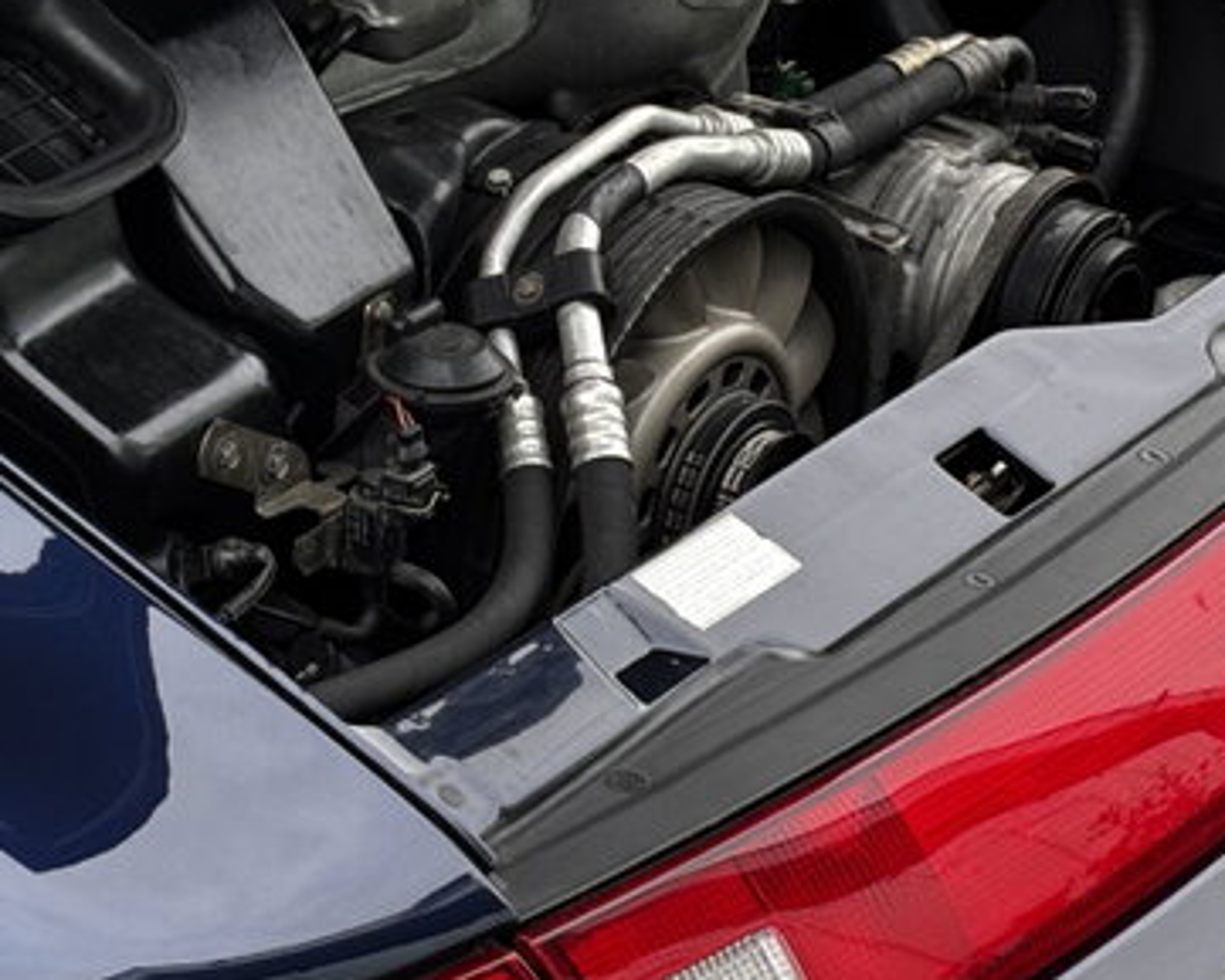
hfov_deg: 13.4
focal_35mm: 144
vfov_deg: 10.7
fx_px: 5222
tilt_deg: -28.4
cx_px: 706
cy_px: 604
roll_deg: -6.0
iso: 32
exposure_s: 1/505
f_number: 1.6
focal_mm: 5.96
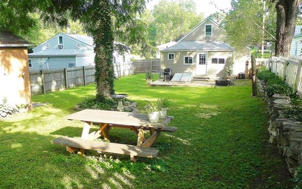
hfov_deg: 66.5
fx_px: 230
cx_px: 151
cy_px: 92
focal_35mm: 28
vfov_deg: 44.6
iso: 160
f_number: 3.5
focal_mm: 4.6
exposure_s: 1/266
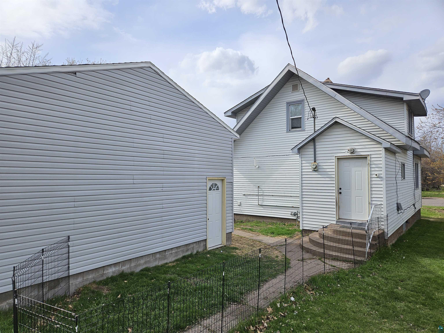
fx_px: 295
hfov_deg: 73.9
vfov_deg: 58.9
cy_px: 166
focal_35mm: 23
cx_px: 222
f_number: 1.8
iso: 25
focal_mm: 5.4
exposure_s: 1/2240
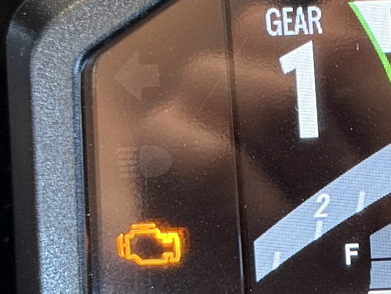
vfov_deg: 11.5
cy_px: 157
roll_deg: -17.6
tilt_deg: -30.6
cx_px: 535
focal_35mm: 129
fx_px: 1458
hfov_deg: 14.5
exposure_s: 1/60
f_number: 1.78
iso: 250
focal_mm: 6.76
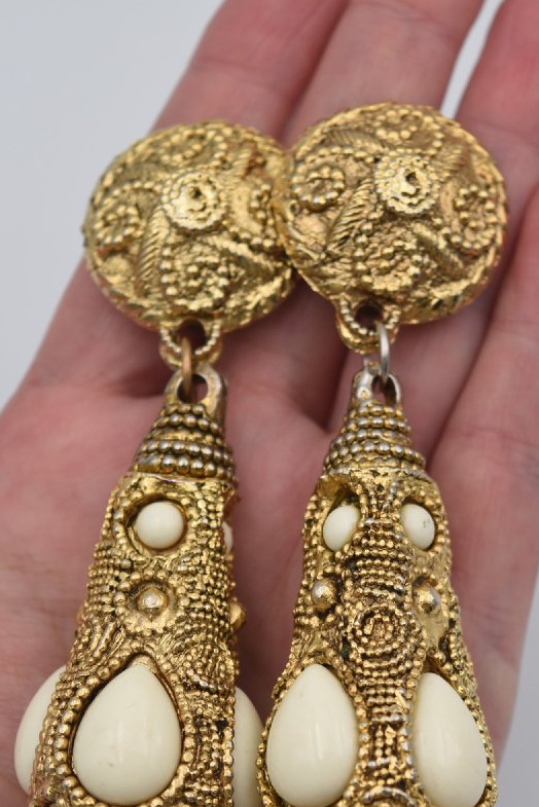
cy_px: 596
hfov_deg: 12.5
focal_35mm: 110
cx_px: 306
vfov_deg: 18.5
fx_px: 2468
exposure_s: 1/125
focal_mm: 48
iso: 160
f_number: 5.3
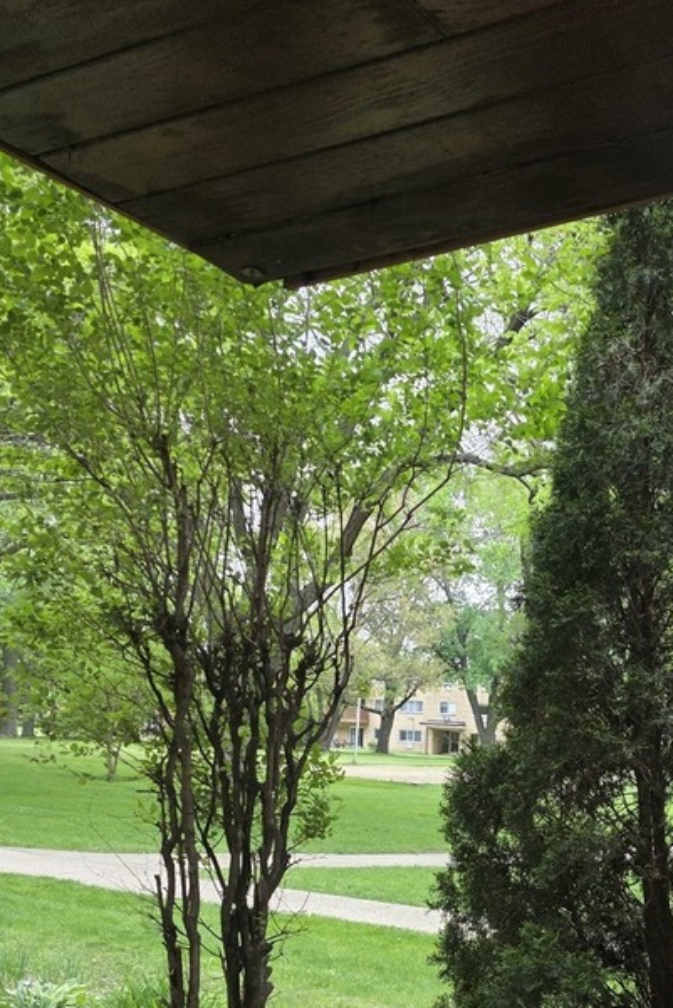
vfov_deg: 42.5
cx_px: 561
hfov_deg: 30.3
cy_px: 864
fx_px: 1205
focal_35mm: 43
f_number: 1.7
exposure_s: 1/180
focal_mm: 6.3
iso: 50
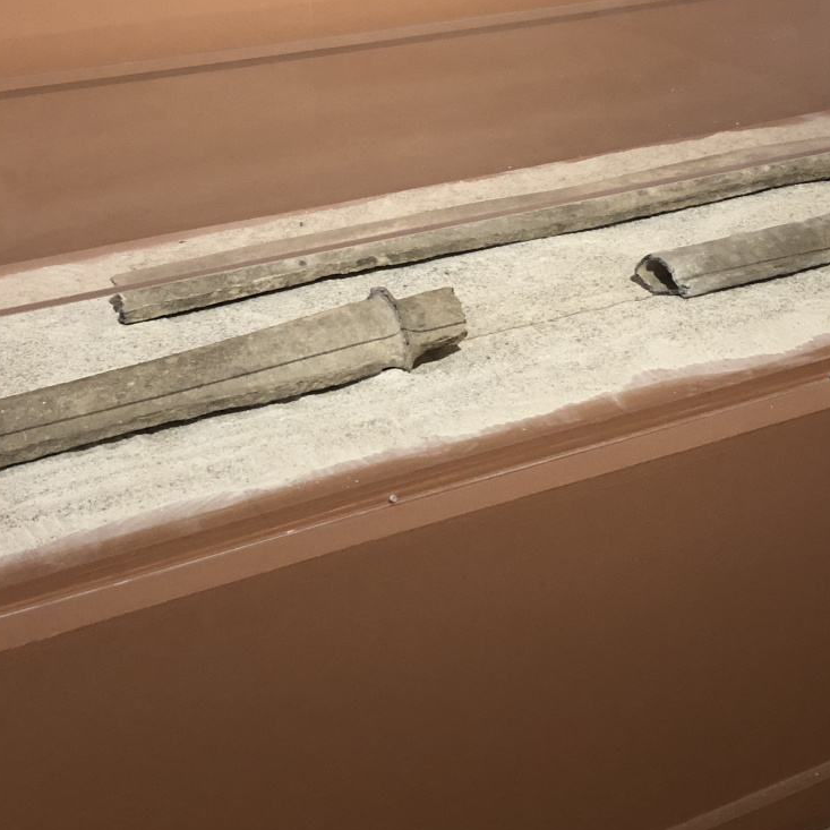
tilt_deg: -20.9
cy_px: 256
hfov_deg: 31.6
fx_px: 1465
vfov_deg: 31.3
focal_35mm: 54
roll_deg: -0.1
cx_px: 369
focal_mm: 3.99
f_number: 1.8
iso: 64
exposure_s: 1/17
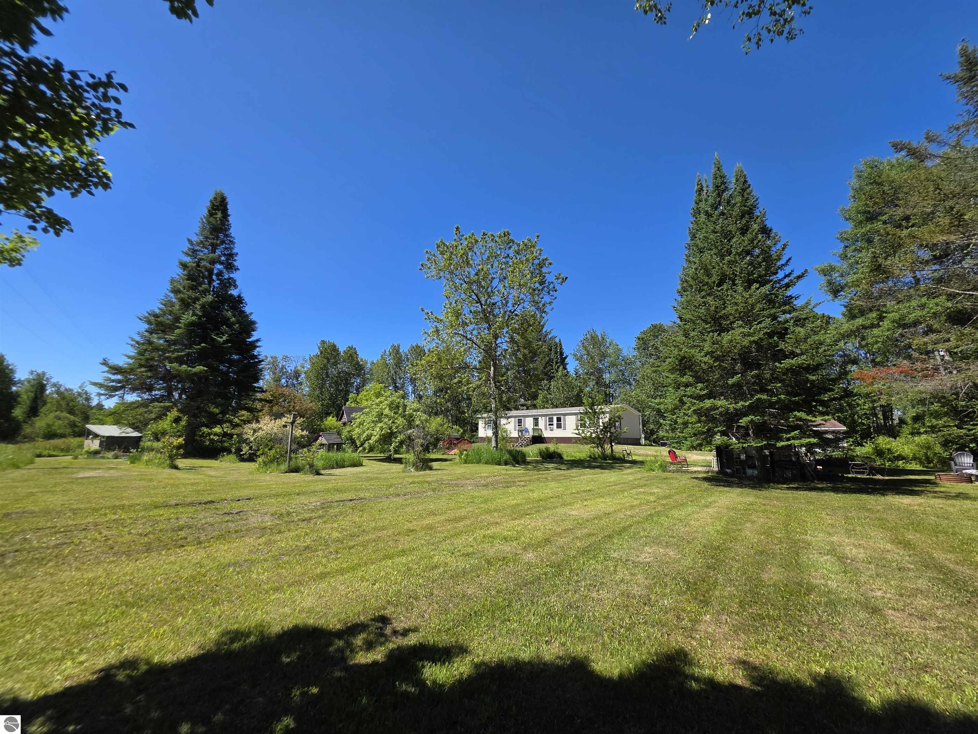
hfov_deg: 106.2
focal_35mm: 13
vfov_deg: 89.9
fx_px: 367
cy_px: 367
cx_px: 489
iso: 40
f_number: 1.9
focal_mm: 2.2
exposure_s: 1/1714
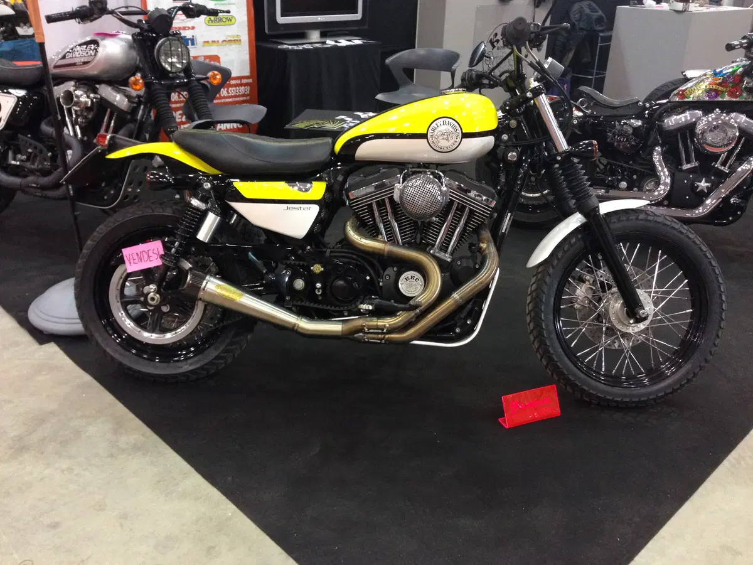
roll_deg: -0.7
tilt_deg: -27.5
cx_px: 376
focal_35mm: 33
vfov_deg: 42.9
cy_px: 282
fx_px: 718
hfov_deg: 55.4
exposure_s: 1/20
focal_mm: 4.12
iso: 320
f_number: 2.4
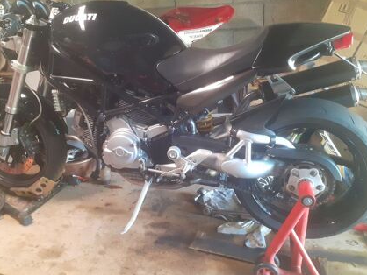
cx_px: 180
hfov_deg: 58.3
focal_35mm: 31
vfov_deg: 45.4
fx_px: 329
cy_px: 124
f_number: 1.9
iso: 400
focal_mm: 3.6
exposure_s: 1/25
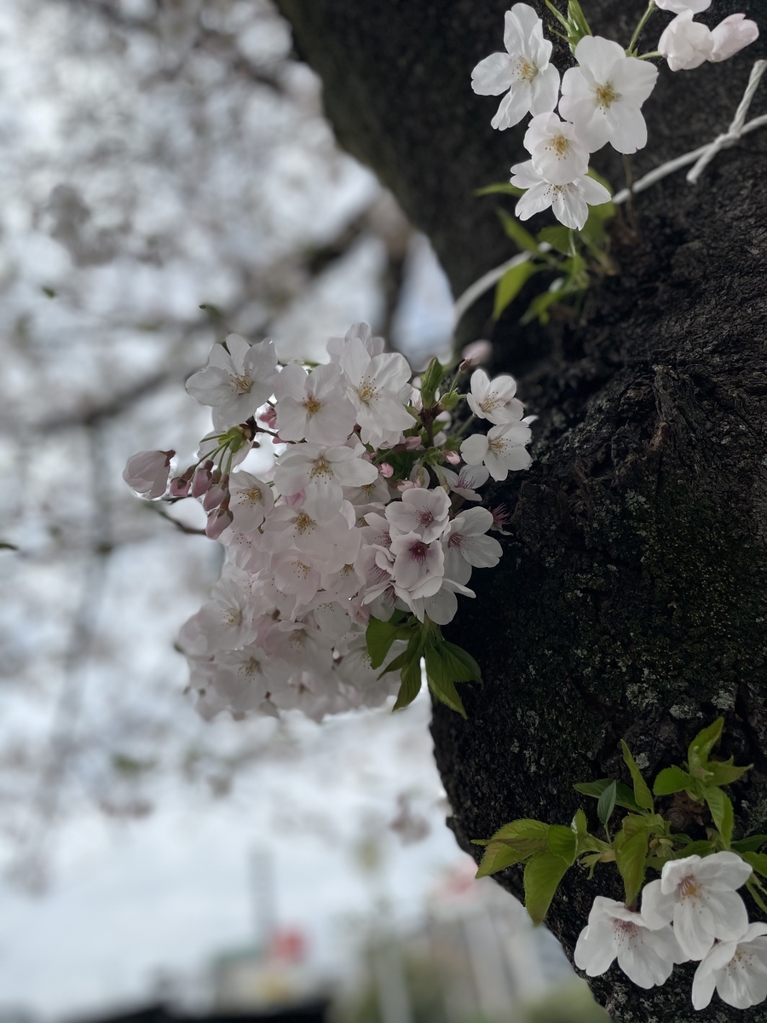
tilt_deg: +35.8
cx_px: 384
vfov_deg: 67.3
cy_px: 512
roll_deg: +11.6
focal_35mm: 26
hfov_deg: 53.1
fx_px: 768
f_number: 1.6
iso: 32
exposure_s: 1/2959
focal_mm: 4.2
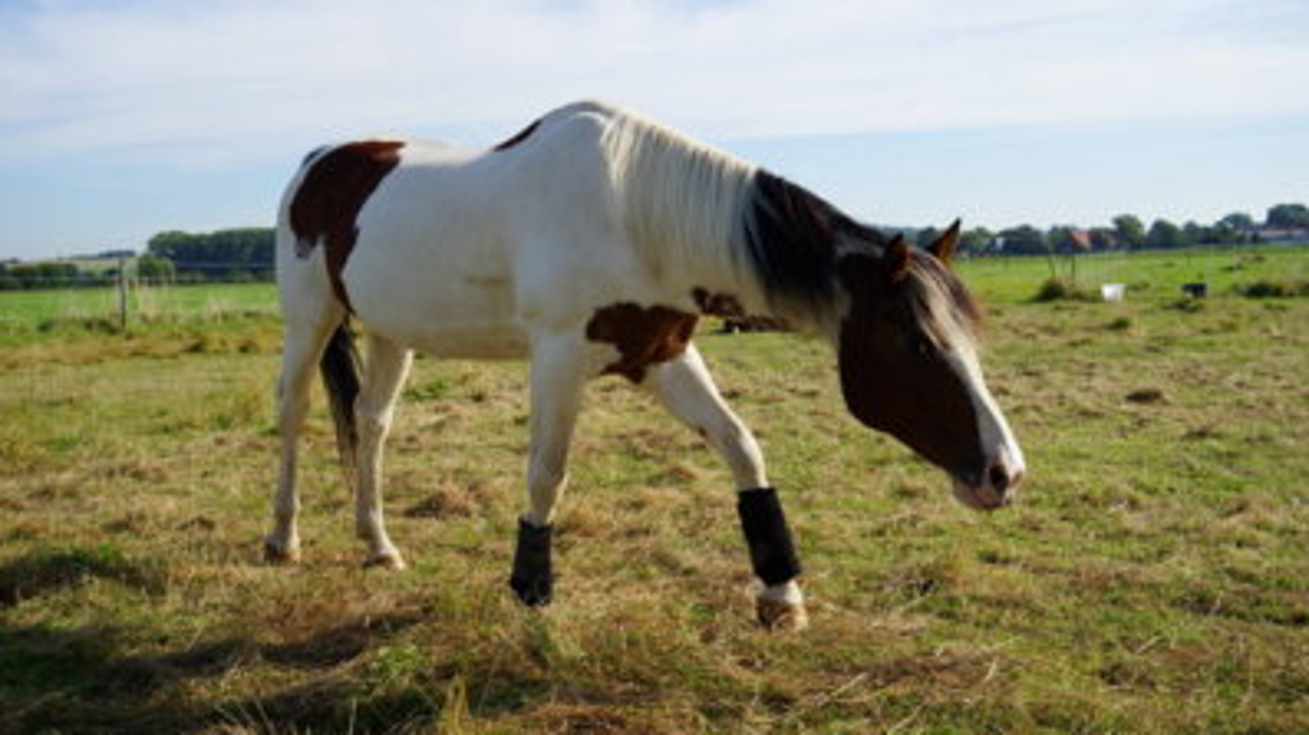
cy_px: 328
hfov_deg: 52.8
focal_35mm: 38
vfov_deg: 31.1
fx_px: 1319
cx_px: 653
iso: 100
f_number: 7.1
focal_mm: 36
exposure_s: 1/320
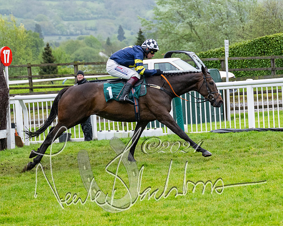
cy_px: 130
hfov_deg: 10.1
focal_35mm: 191
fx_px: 1599
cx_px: 154
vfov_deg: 8.1
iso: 1000
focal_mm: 98
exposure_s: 1/1250
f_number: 4
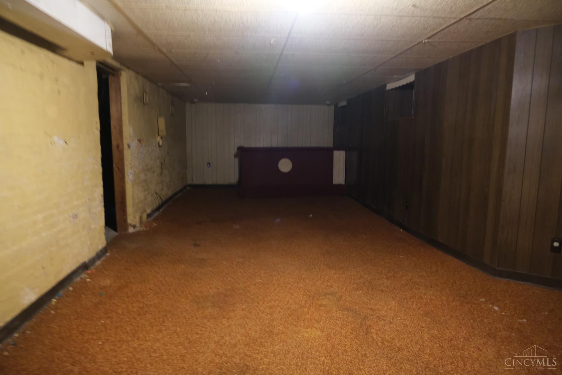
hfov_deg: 76.1
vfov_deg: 55.1
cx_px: 281
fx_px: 359
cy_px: 188
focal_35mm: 23
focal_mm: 15
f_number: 3.5
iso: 3200
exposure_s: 1/6.5
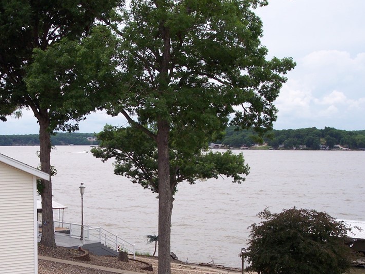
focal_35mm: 55
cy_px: 189
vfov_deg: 26.4
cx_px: 122
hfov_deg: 34.6
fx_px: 580
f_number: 4.8
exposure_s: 1/500
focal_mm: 8
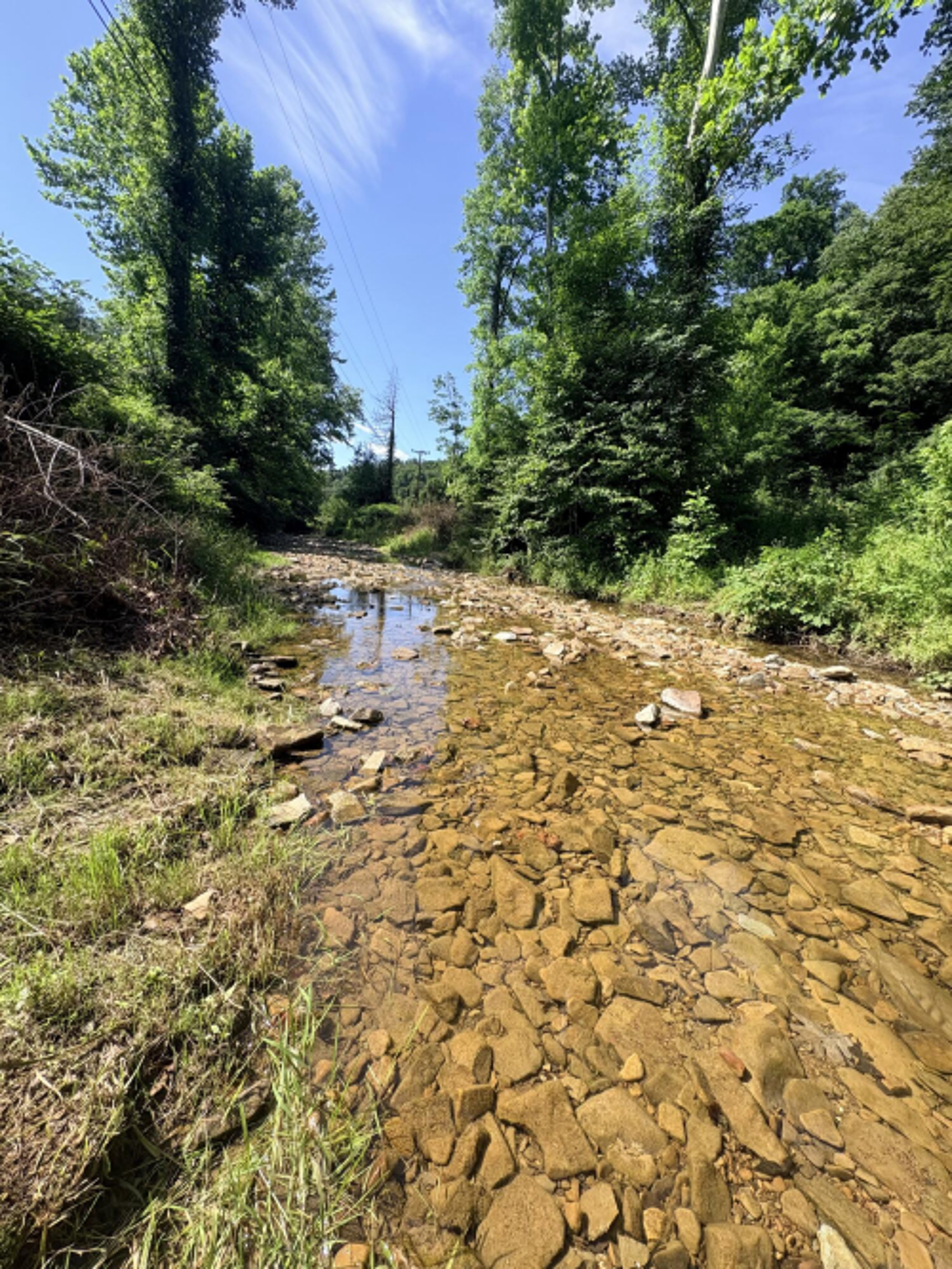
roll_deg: -5.7
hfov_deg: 85.7
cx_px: 476
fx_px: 514
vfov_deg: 102.1
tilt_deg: -10.1
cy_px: 634
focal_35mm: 14
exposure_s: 1/700
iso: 40
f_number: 2.2
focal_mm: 2.22
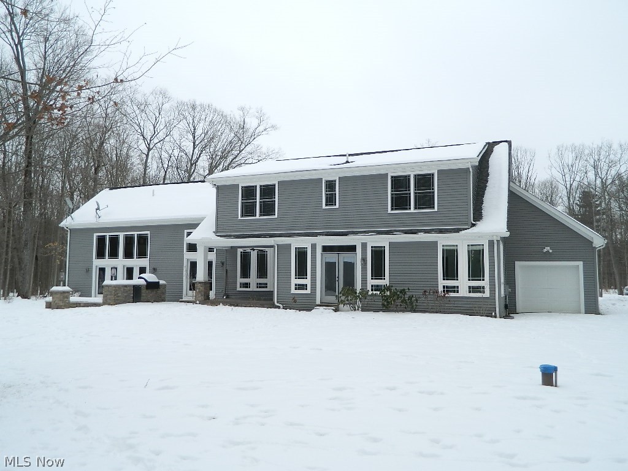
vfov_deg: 49.7
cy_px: 236
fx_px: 508
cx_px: 314
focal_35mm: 28
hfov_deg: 63.4
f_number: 3.2
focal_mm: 5.1
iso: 80
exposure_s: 1/500
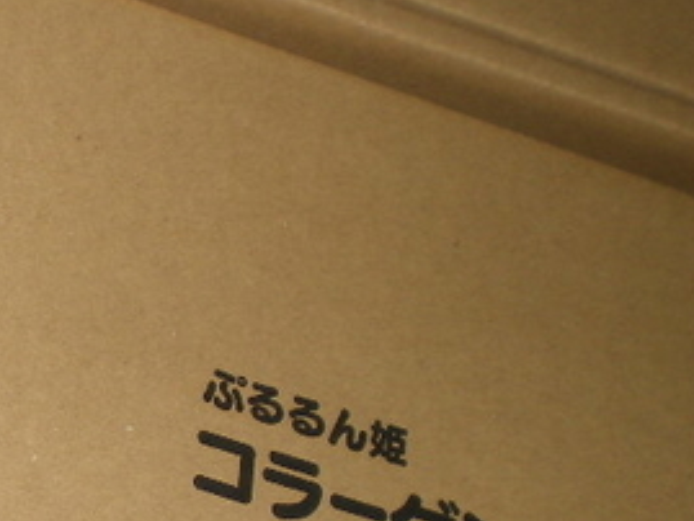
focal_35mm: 113
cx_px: -276
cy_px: 173
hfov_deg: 16.2
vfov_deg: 13.1
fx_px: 2266
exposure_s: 1/30
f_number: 4.6
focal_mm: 6.3
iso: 64
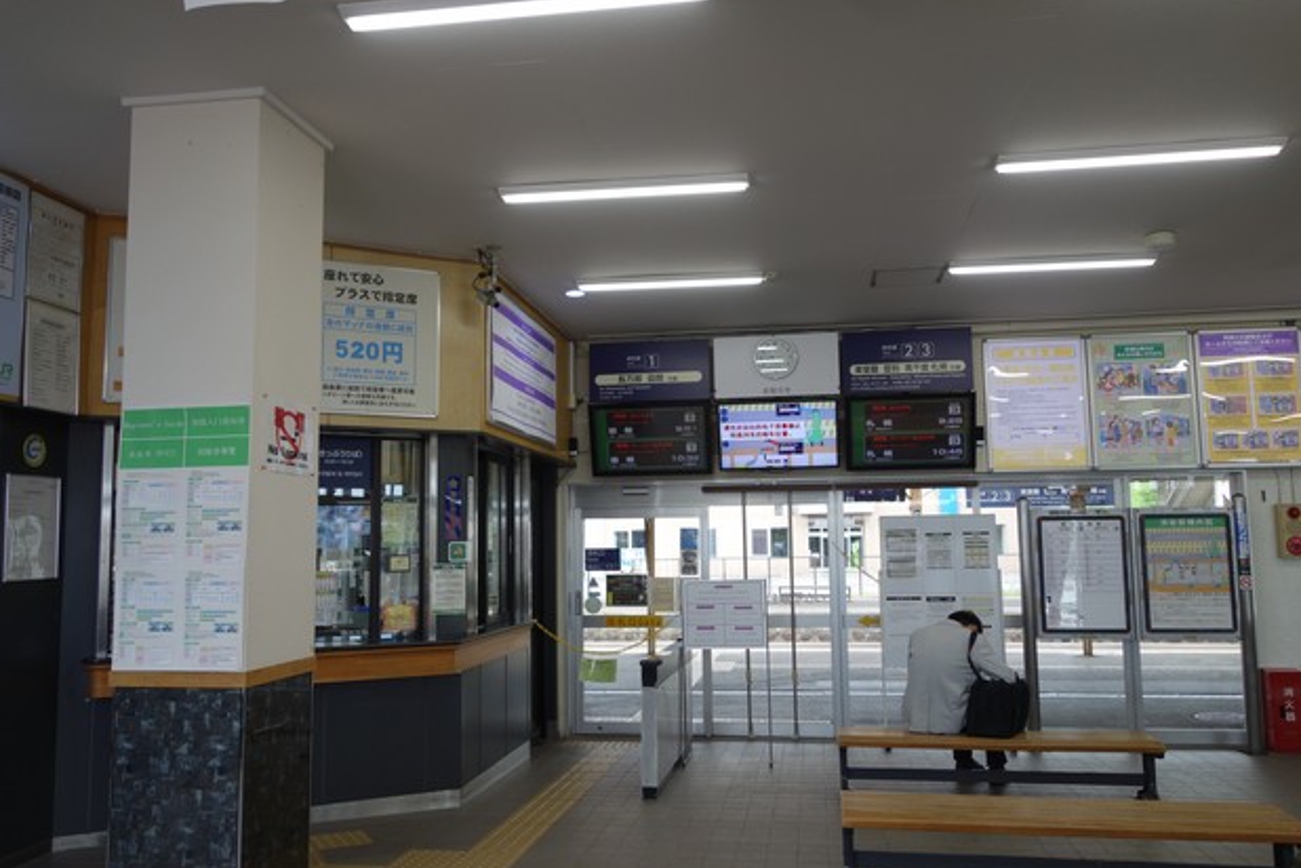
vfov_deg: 45.0
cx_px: 640
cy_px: 435
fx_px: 1048
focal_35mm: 29
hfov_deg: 63.7
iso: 125
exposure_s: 1/100
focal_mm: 10.4
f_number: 2.8
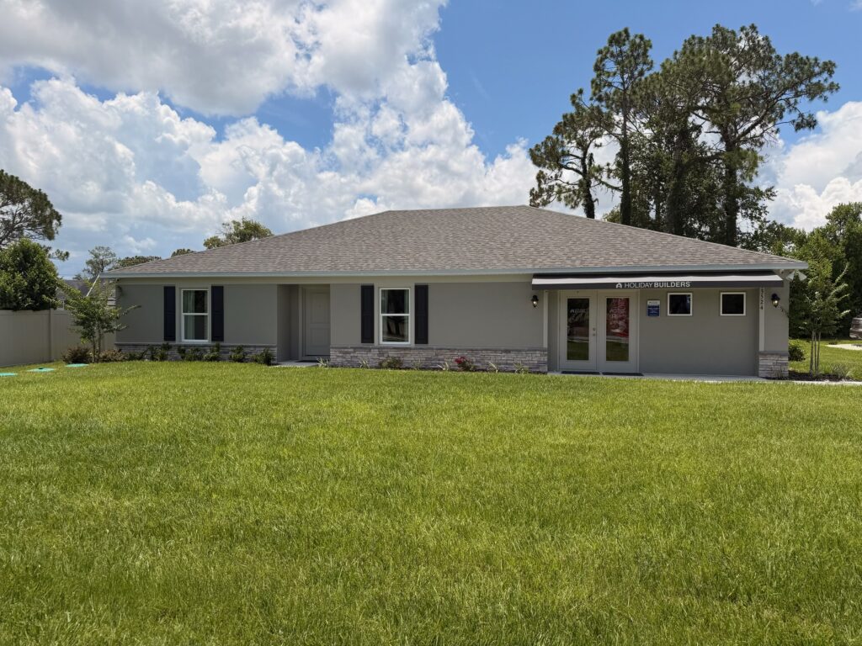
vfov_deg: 56.8
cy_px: 323
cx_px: 431
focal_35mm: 24
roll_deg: -0.6
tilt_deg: -1.6
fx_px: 598
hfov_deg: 71.6
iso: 80
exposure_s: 1/6711
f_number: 1.78
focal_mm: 6.76
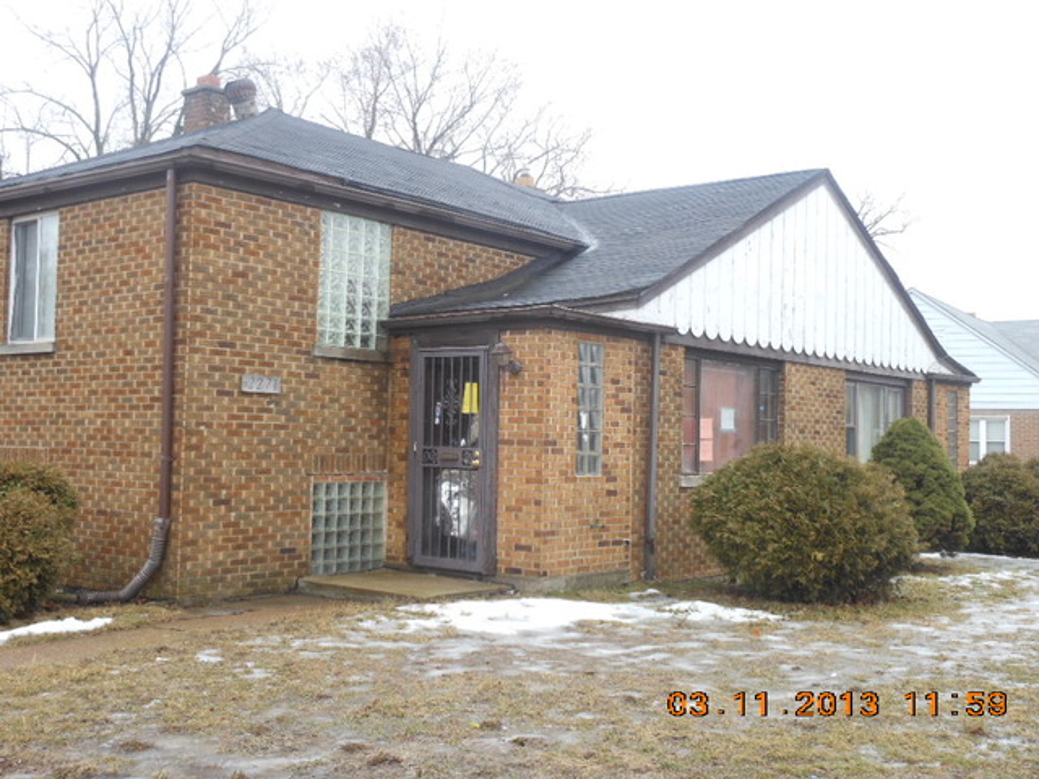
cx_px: 520
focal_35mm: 39
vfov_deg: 36.8
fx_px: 1171
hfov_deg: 47.9
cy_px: 390
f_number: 4.3
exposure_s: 1/30
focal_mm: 6.9
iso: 80
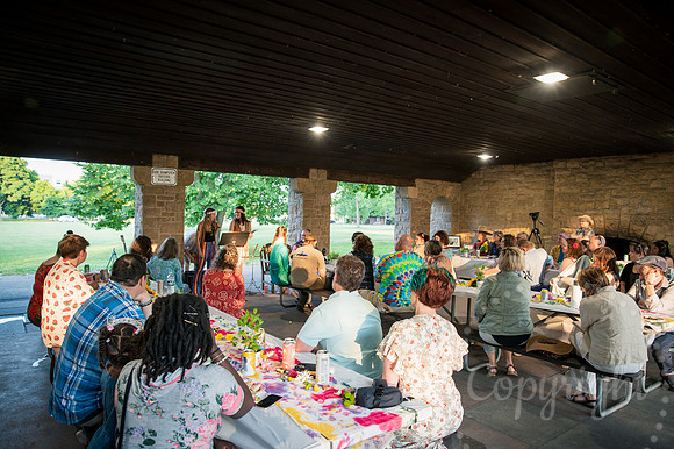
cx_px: 337
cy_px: 224
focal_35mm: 24
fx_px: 449
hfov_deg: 73.8
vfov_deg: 53.1
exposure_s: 1/250
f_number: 3.5
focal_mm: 24
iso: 1000
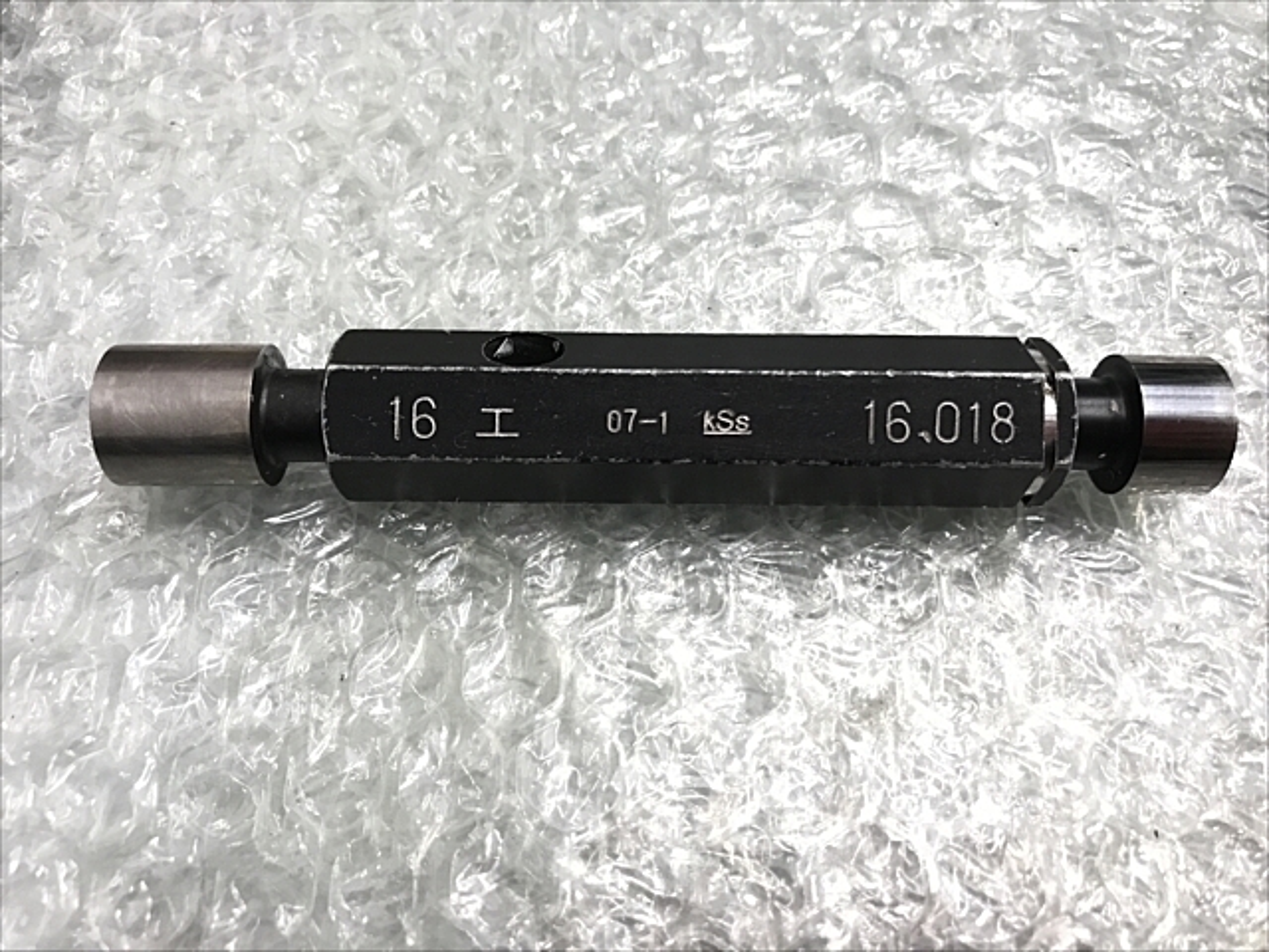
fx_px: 1026
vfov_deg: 49.7
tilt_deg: -64.9
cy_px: 476
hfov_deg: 63.4
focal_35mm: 28
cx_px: 634
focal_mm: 3.99
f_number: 1.8
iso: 40
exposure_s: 1/15
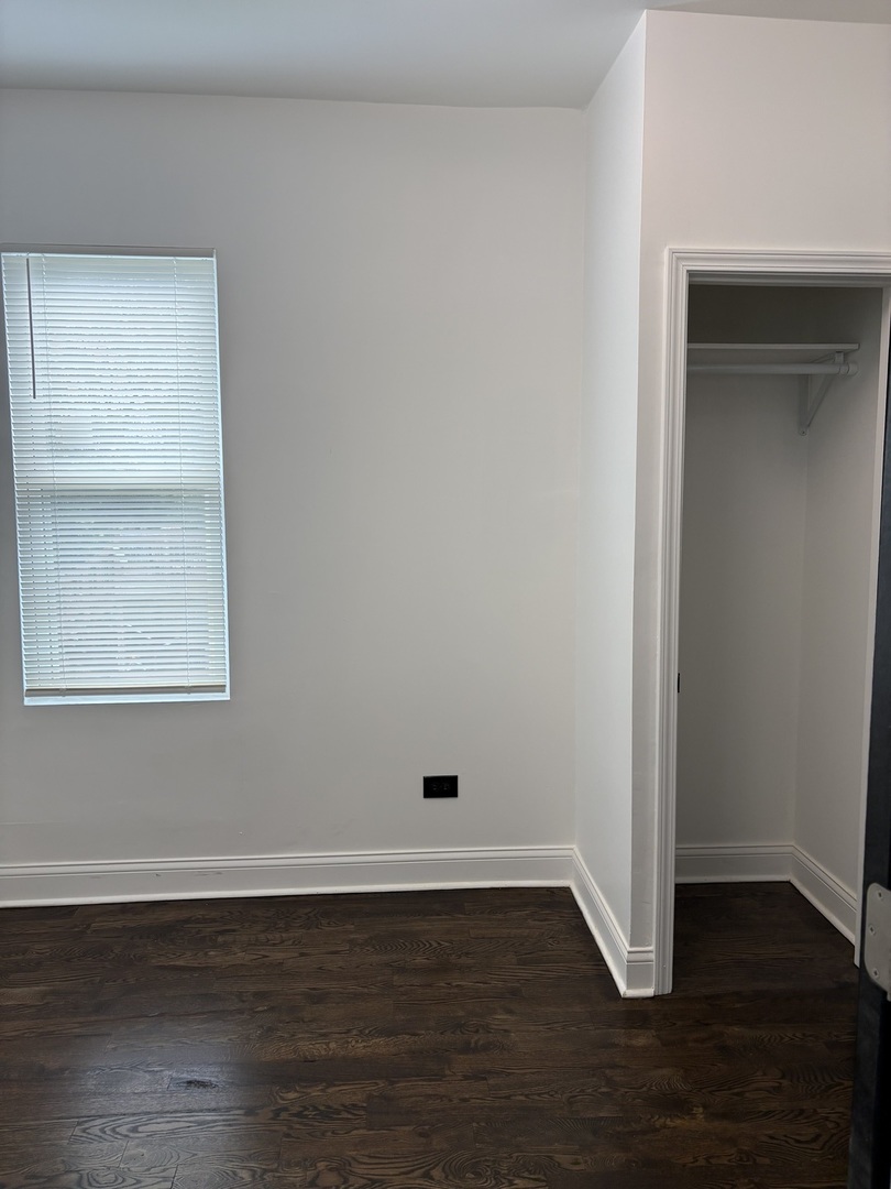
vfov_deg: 67.3
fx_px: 892
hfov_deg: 53.1
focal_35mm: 26
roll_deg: +0.4
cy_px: 594
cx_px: 446
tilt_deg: -4.7
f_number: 1.6
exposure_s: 1/167
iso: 100
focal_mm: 5.96
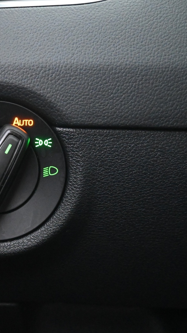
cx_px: 6
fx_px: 439
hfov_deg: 23.2
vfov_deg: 41.5
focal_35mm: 50
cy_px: 166
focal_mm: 21
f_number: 4
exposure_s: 1/30
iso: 7200
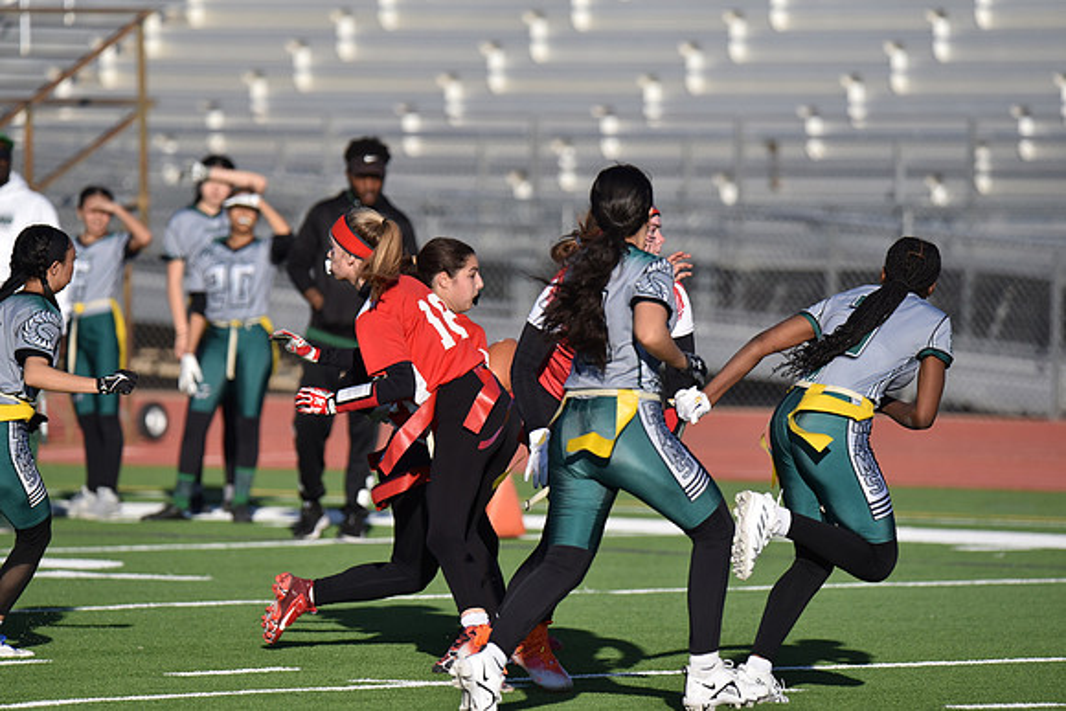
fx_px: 12439
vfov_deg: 3.3
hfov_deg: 4.9
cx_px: 533
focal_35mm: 420
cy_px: 356
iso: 560
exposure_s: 1/4000
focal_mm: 420
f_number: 6
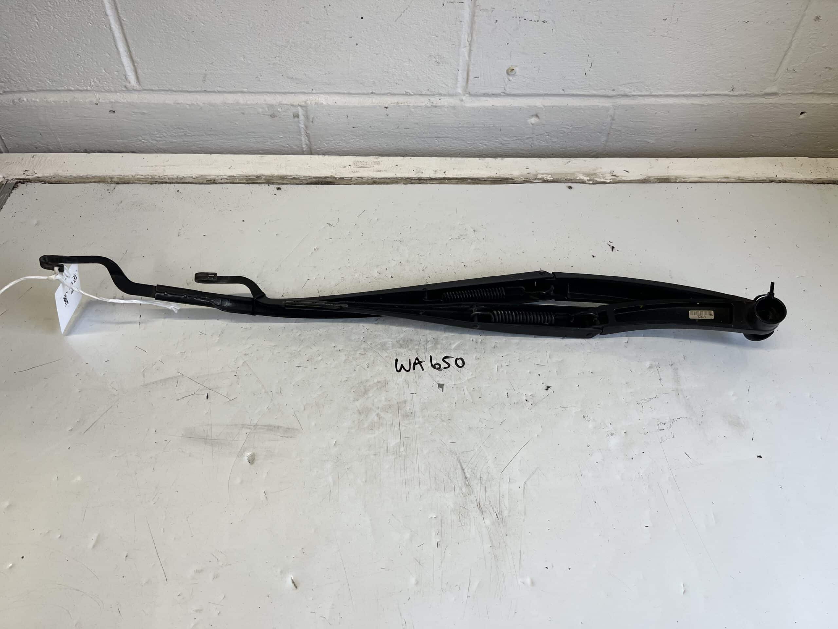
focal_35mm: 26
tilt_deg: -48.2
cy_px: 314
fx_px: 629
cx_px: 419
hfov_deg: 67.3
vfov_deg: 53.1
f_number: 1.6
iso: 50
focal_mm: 5.1
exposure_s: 1/100
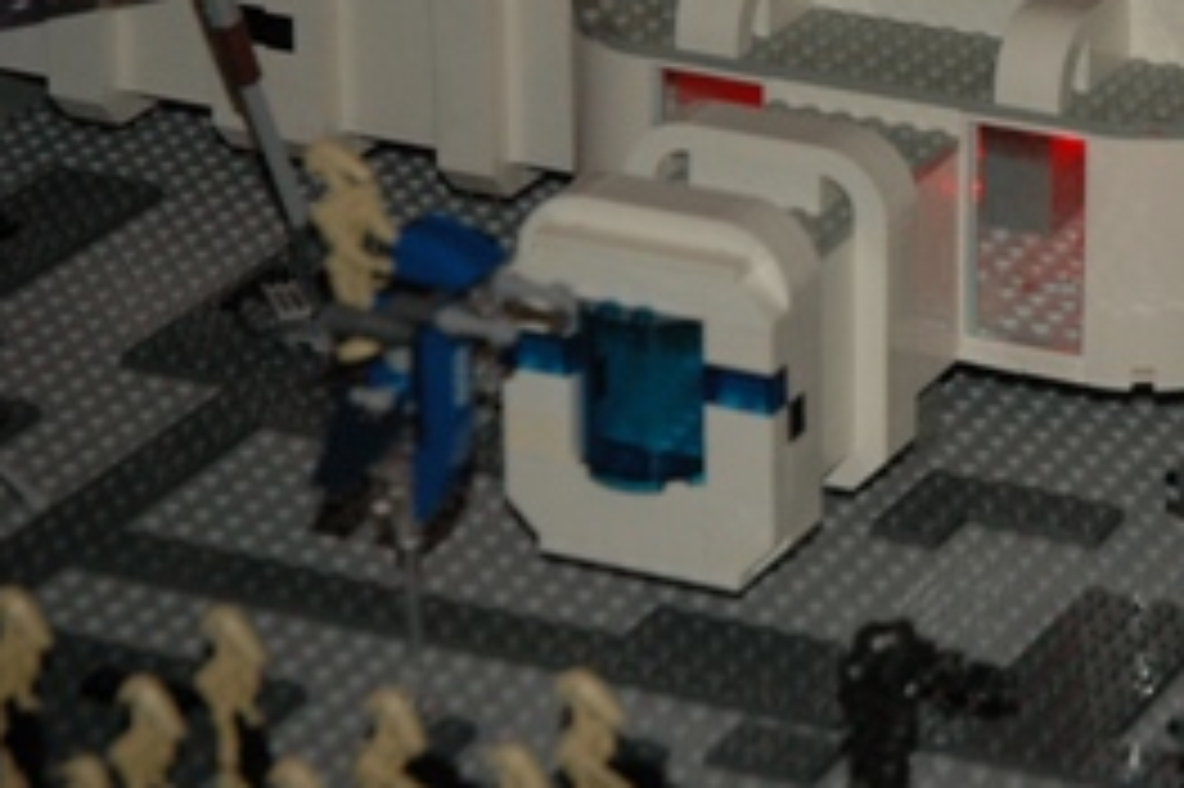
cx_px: 950
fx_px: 5883
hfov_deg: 11.5
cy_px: 198
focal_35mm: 179
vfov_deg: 7.7
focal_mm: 70
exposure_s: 1/60
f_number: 4.5
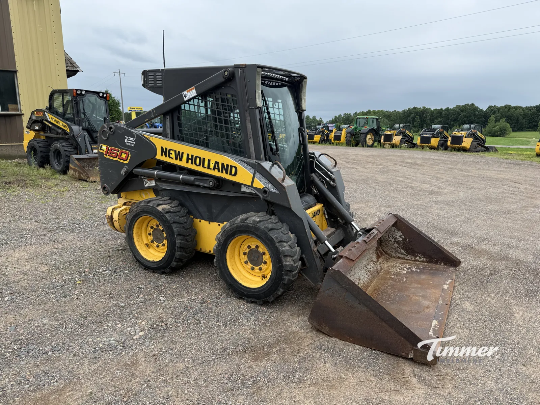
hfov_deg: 71.6
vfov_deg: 56.8
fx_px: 374
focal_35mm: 24
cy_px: 202
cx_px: 270
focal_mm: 6.76
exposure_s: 1/1689
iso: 80
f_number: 1.78
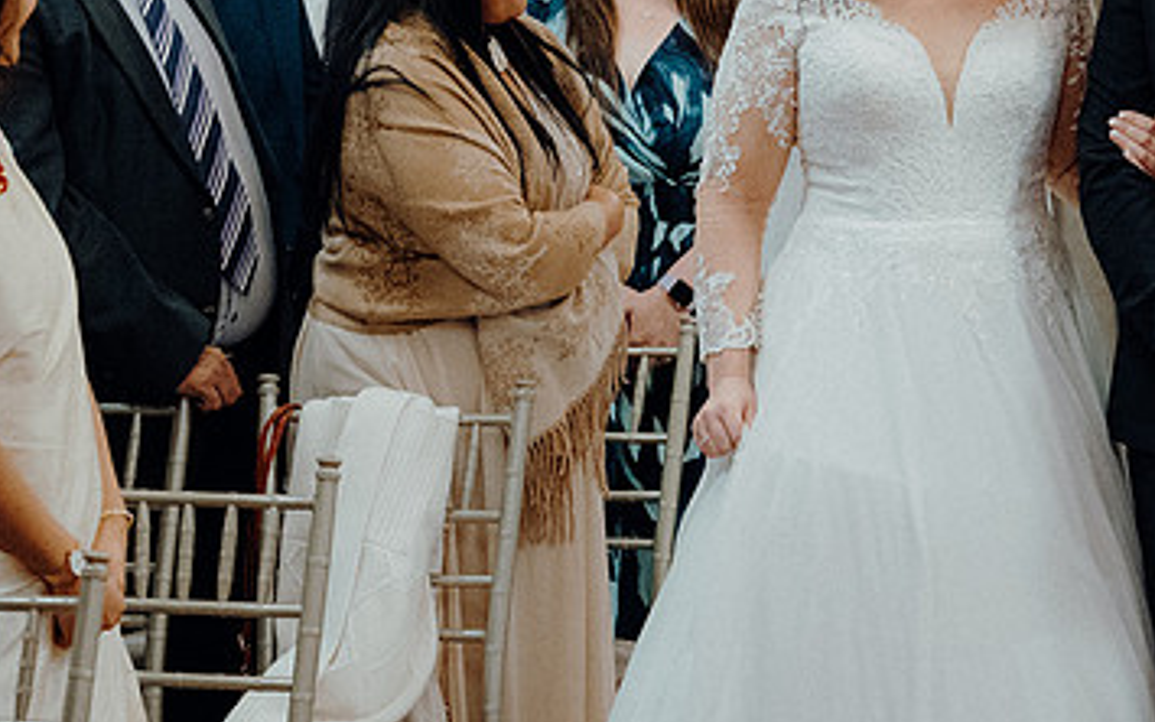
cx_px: 934
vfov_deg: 7.5
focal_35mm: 175
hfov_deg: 11.9
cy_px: 154
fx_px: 5509
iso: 5000
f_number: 3.5
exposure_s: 1/200
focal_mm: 70
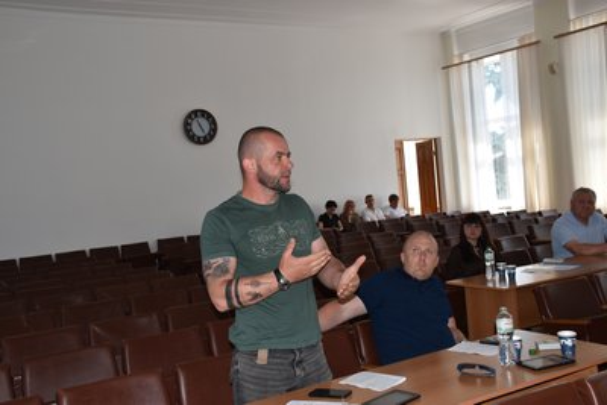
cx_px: 304
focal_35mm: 40
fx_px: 683
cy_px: 202
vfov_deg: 33.0
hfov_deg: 47.9
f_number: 5.6
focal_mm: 27
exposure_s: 1/125
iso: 160
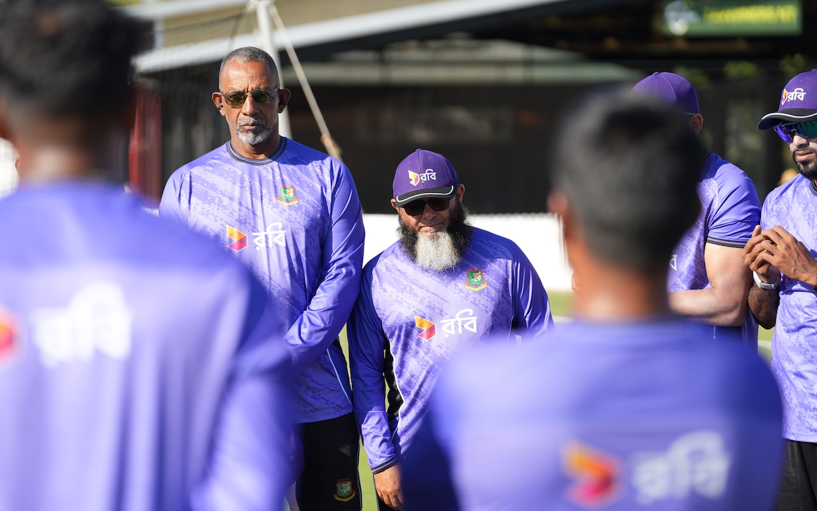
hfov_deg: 16.3
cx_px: 410
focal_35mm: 128
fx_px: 2850
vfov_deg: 10.2
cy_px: 252
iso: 160
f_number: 2.8
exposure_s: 1/1600
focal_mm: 125
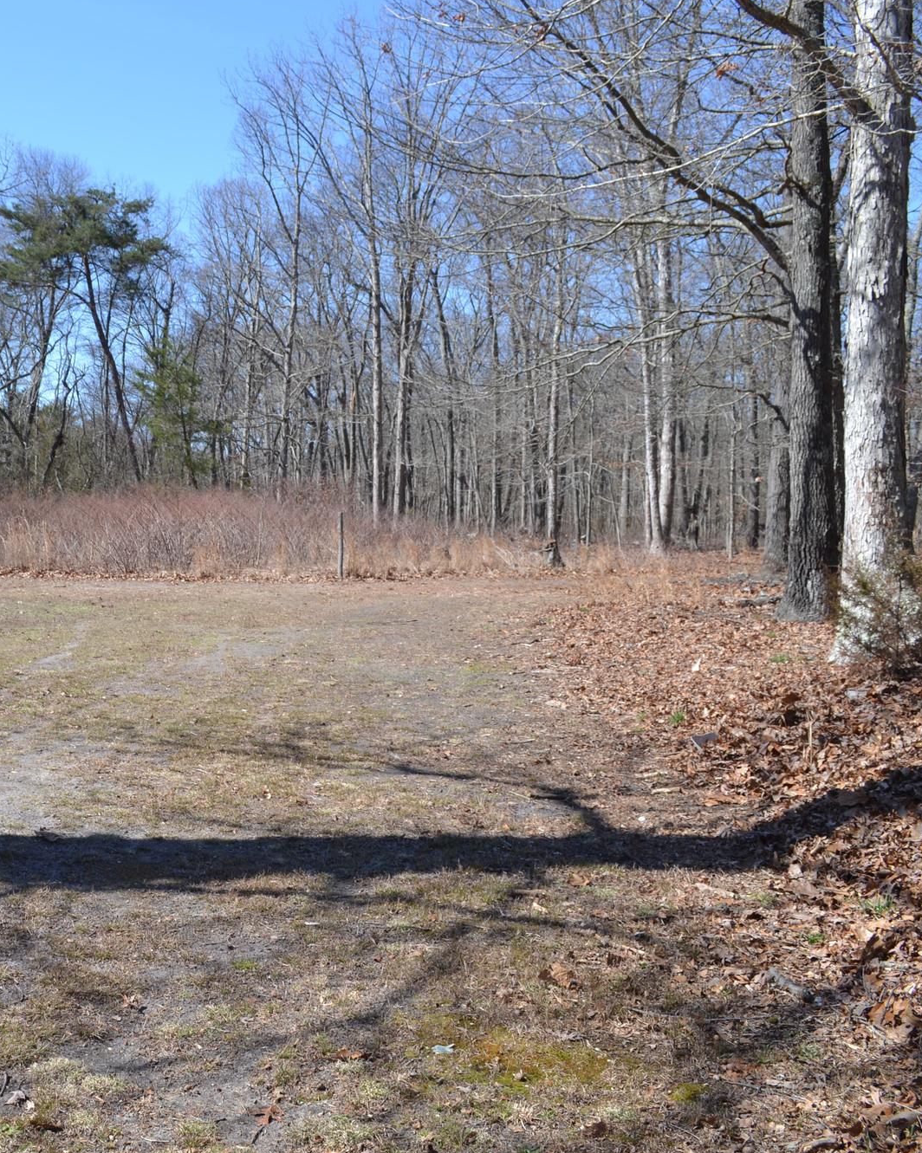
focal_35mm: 39
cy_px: 569
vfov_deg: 46.9
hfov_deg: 36.3
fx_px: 1331
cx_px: 123
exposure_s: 1/200
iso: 100
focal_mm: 18
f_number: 7.1
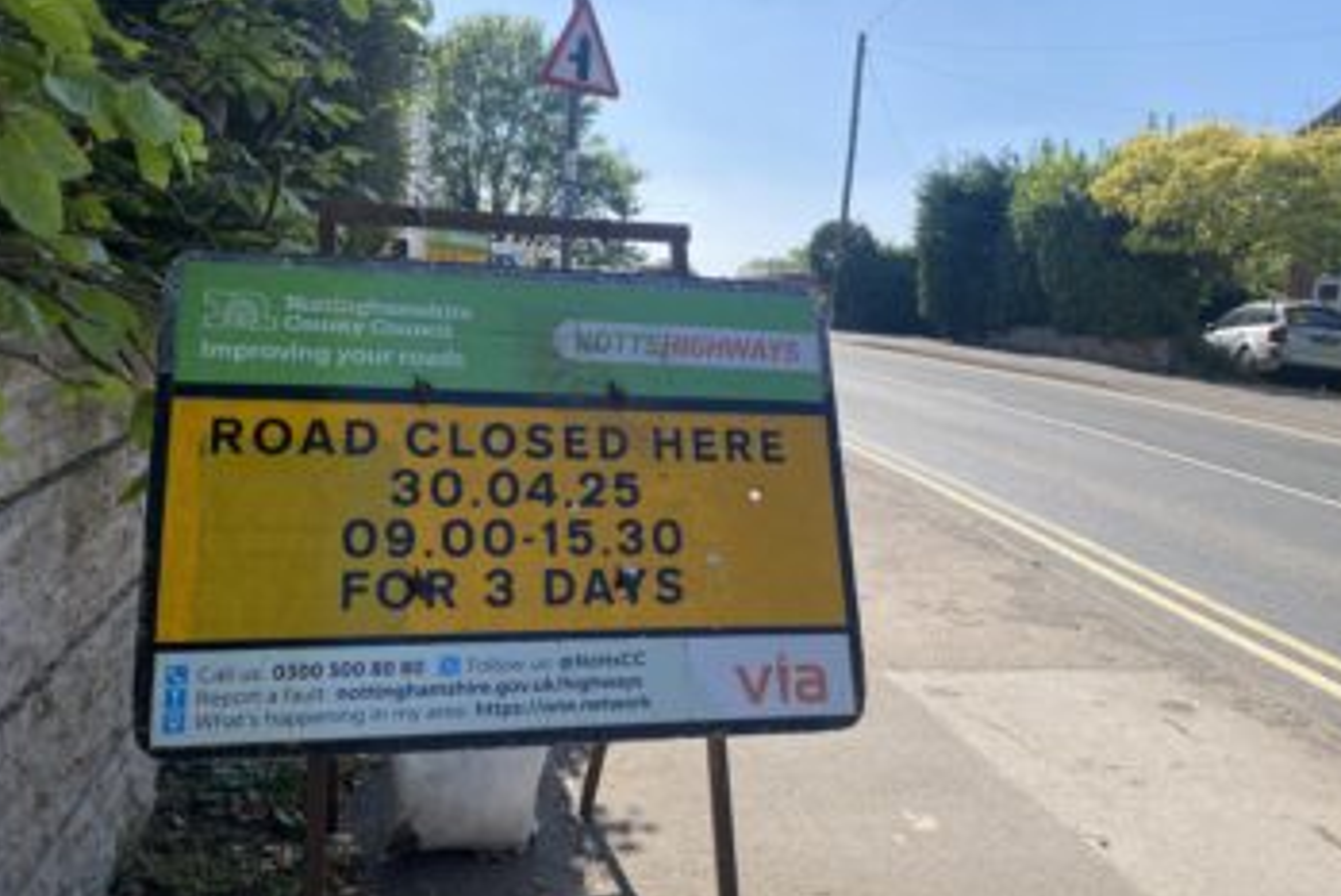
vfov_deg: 42.4
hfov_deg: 60.3
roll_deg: -5.1
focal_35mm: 31
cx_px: 676
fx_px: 1155
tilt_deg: -8.7
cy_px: 469
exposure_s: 1/2358
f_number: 1.8
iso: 32
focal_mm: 4.25
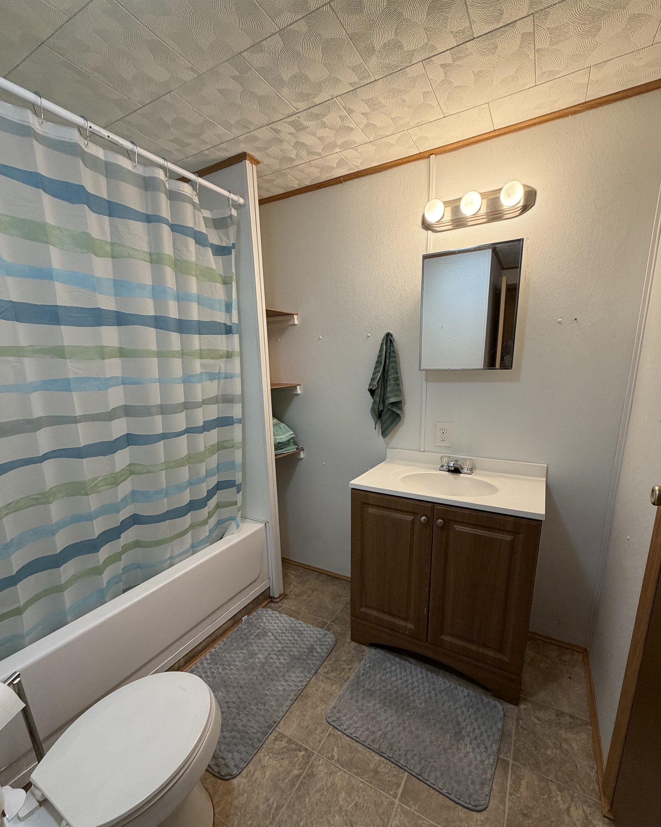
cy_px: 453
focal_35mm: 15
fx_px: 367
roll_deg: +1.6
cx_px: 337
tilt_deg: -13.0
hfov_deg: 84.0
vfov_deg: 96.5
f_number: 2.2
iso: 200
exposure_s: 1/60
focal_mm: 2.22
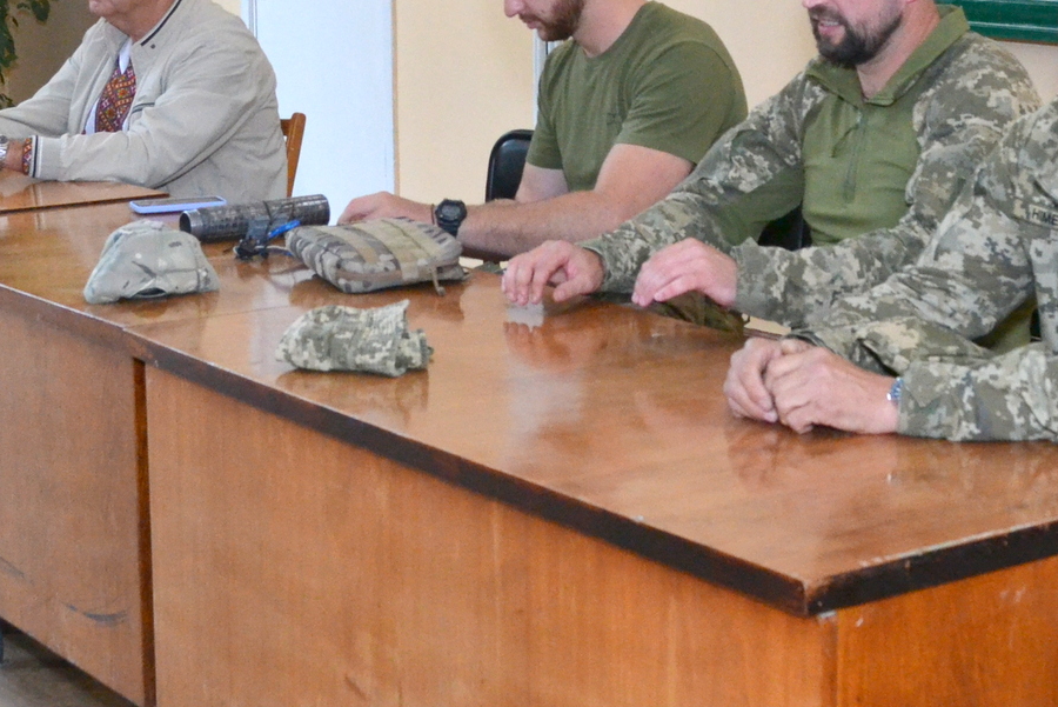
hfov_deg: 31.3
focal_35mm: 64
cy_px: 158
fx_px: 1882
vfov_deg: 21.0
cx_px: 444
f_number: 5.6
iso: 1800
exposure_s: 1/250
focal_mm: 24
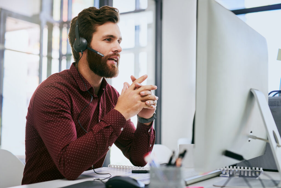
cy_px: 94
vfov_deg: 27.0
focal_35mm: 50
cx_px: 140
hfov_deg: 39.6
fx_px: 390
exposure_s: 1/250
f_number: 2.2
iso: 400
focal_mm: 50
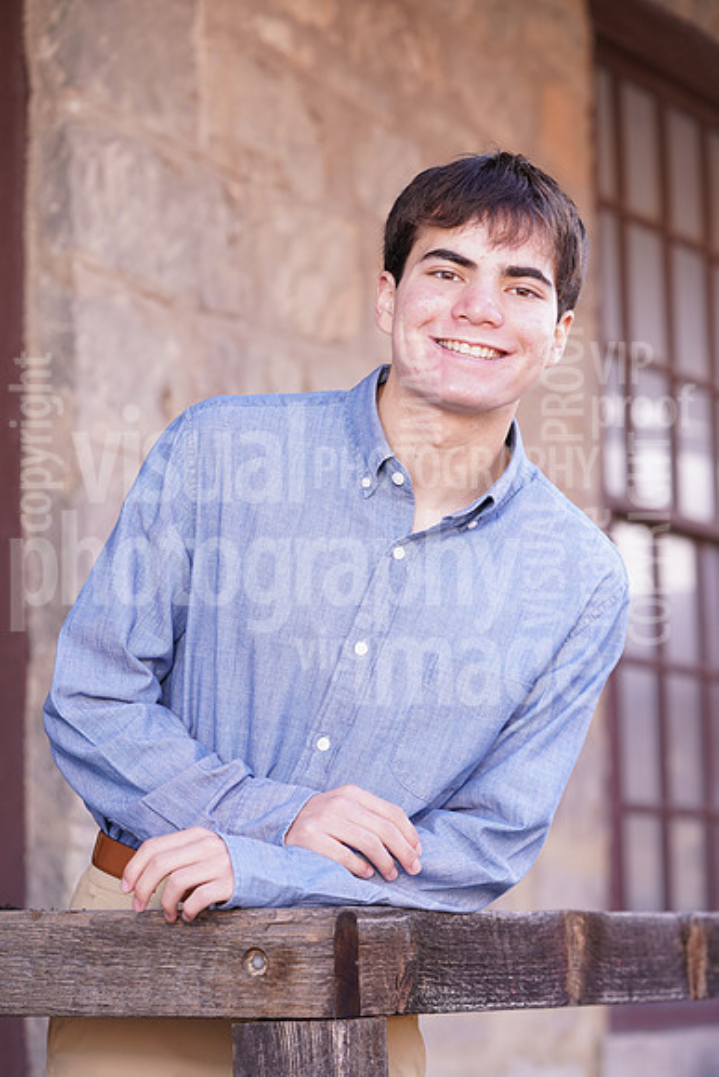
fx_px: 2994
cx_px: 360
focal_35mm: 100
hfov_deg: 13.7
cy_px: 538
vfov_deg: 20.4
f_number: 4
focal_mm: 100
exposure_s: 1/125
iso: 160
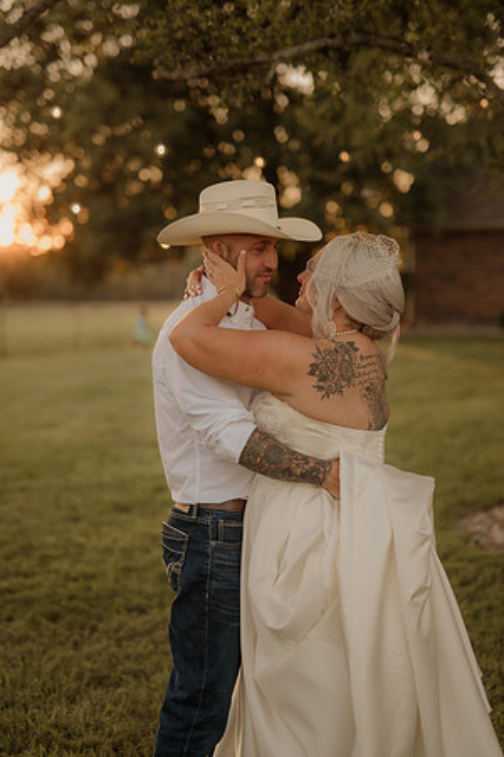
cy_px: 378
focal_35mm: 50
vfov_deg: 39.6
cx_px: 252
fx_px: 1050
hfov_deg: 27.0
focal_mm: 50
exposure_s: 1/400
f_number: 2.8
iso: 200
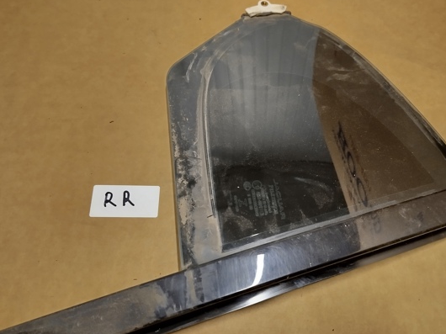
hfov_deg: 61.7
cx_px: 229
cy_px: 184
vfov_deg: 48.1
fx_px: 373
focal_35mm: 29
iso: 500
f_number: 1.7
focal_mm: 5.31
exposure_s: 1/33
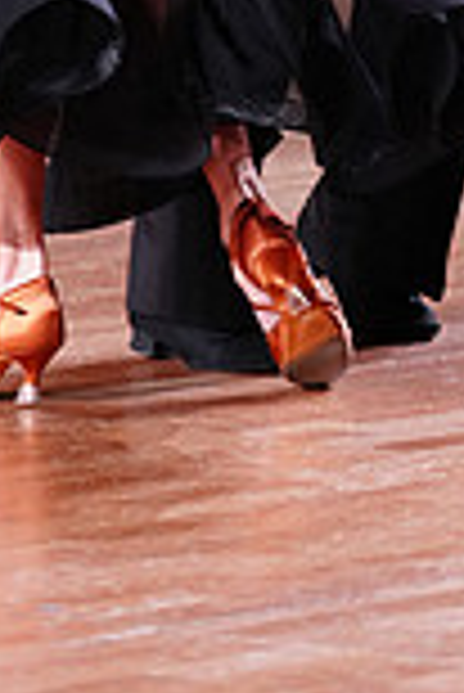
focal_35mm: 453
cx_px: 345
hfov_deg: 3.0
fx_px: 8738
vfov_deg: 4.5
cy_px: -580
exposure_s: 1/400
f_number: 2.8
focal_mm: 120
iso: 2000
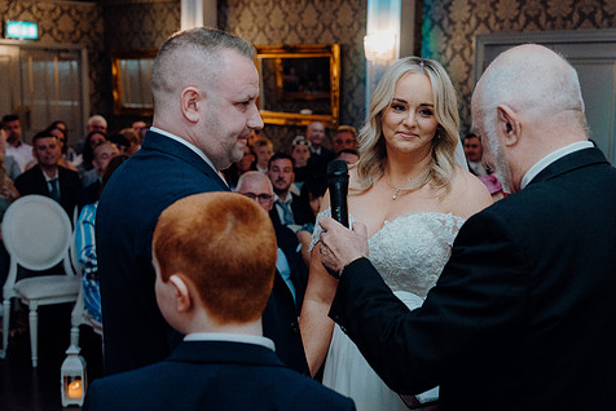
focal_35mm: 56
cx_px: 370
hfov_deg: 35.5
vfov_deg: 24.2
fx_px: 959
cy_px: 248
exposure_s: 1/160
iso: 2500
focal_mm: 46
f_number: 3.5
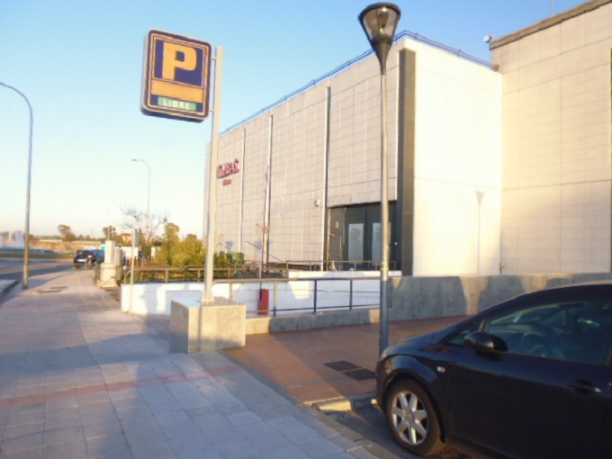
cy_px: 230
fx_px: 424
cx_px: 306
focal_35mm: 24
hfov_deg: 71.6
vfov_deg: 56.8
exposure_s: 1/250
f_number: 2.8
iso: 100
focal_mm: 4.3
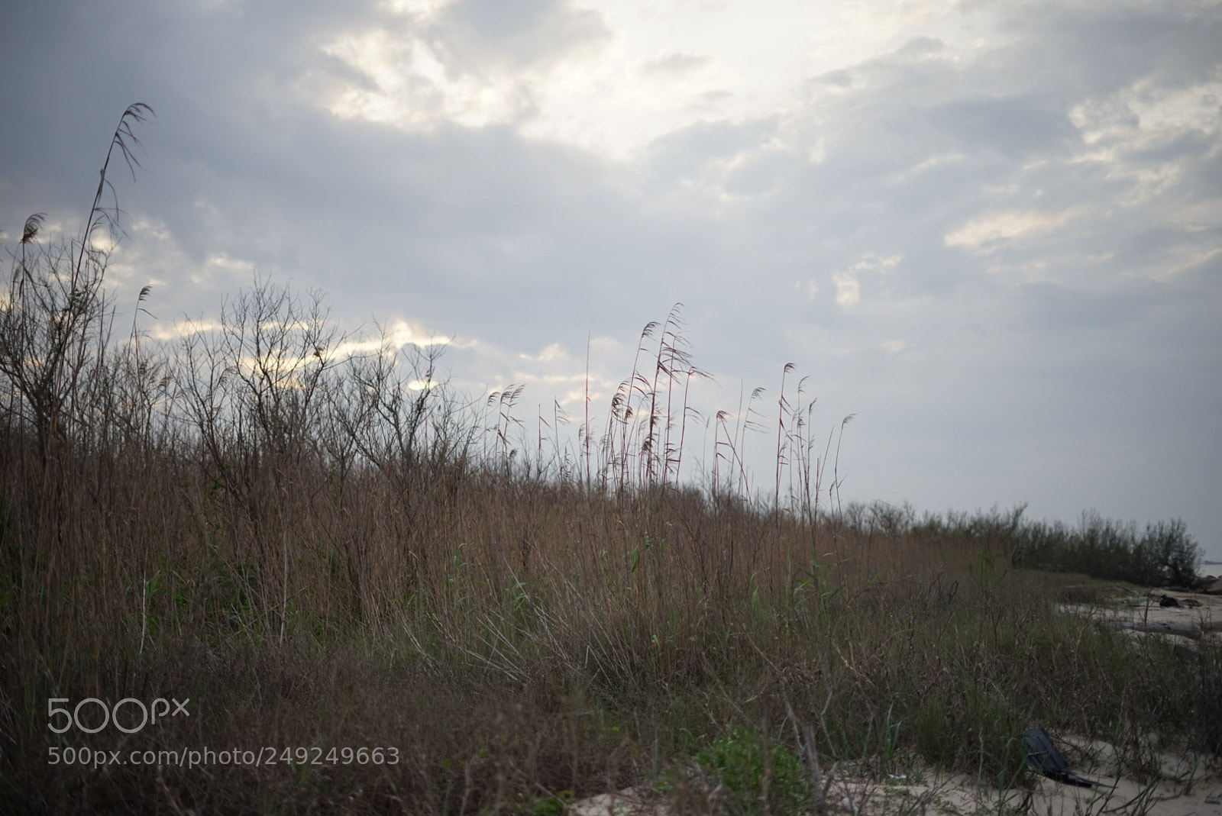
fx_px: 1698
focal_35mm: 50
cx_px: 611
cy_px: 408
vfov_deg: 27.0
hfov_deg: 39.6
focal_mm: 50
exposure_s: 1/800
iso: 125
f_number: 1.8
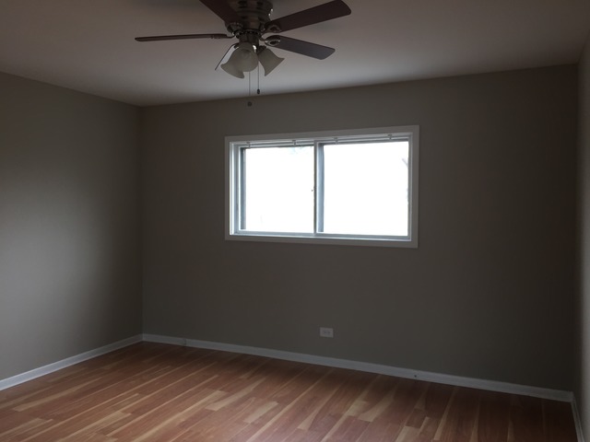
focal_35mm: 29
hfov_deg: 61.7
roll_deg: -0.6
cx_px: 295
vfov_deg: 48.2
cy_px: 221
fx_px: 494
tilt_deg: -1.3
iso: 32
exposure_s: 1/40
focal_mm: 4.15
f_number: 2.2
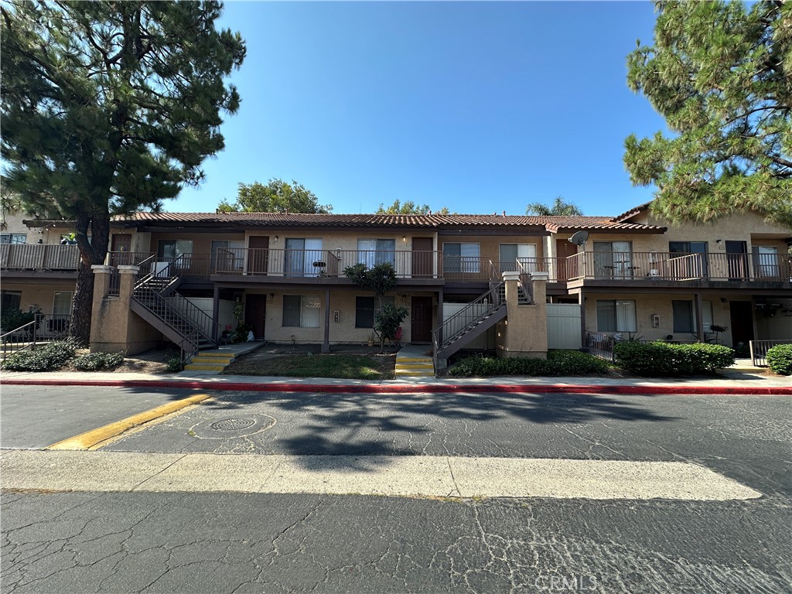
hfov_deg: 102.1
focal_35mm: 14
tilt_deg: +5.4
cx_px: 396
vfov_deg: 85.7
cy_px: 297
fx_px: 320
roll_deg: -1.1
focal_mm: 2.22
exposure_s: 1/584
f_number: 2.2
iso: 40
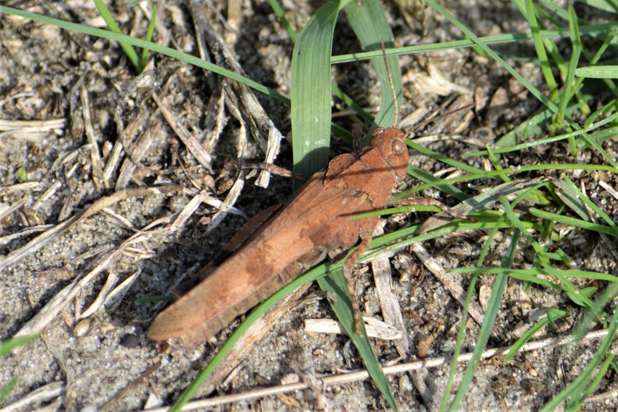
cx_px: 309
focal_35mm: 390
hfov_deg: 5.3
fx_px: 6694
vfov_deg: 3.5
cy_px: 206
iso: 100
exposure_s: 1/200
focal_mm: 260
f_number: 8
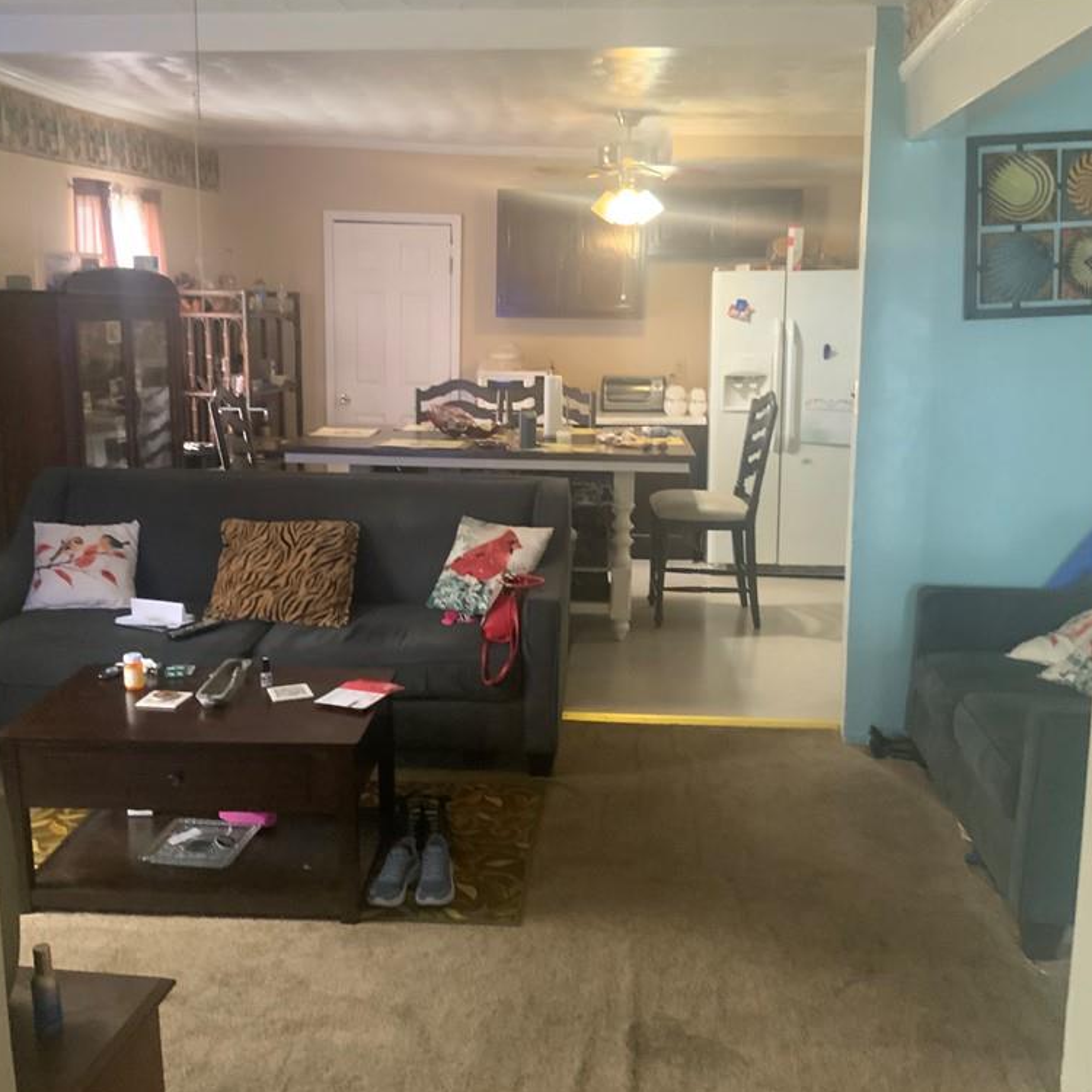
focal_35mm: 35
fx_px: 1249
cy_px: 550
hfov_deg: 47.2
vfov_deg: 47.2
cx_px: 545
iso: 200
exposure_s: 1/40
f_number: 1.8
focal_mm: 3
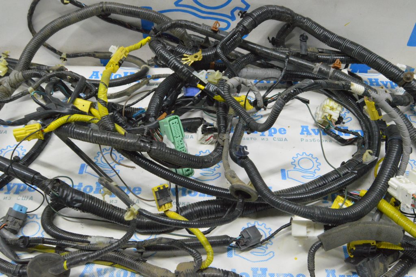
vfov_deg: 36.8
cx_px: 208
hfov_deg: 53.2
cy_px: 138
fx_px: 416
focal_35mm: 36
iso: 6400
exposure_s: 1/15
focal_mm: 24
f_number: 20
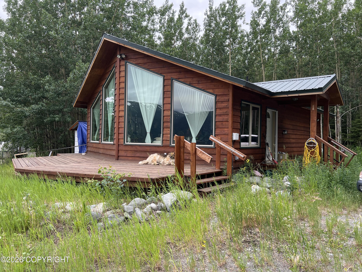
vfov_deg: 53.1
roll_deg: -1.1
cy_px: 136
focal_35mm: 26
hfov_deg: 67.3
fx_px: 272
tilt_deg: -0.3
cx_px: 181
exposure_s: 1/601
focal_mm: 5.7
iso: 50
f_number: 1.5
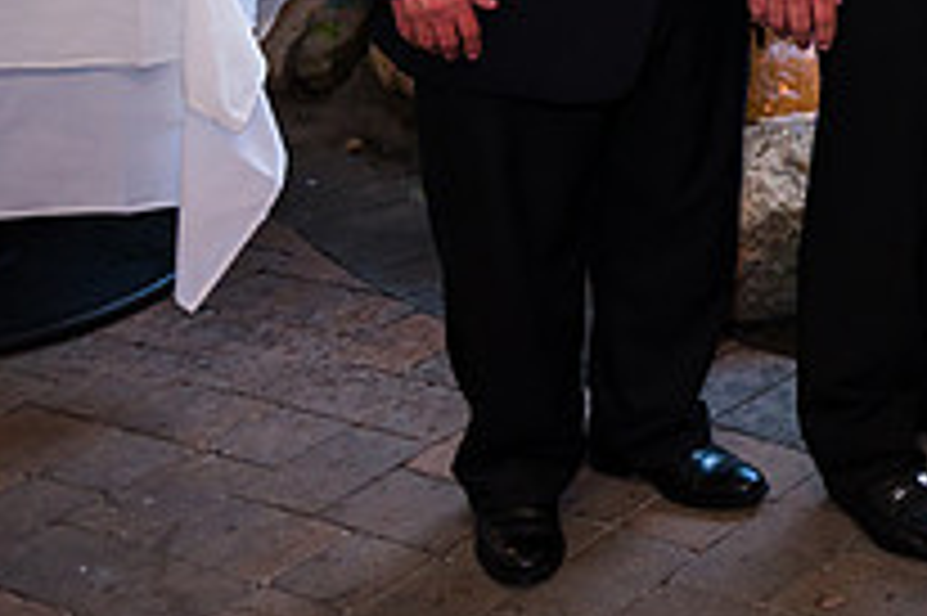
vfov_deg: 14.4
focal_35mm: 90
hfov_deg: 20.6
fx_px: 2316
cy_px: -220
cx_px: 1220
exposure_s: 1/125
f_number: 3.5
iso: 1600
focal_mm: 32
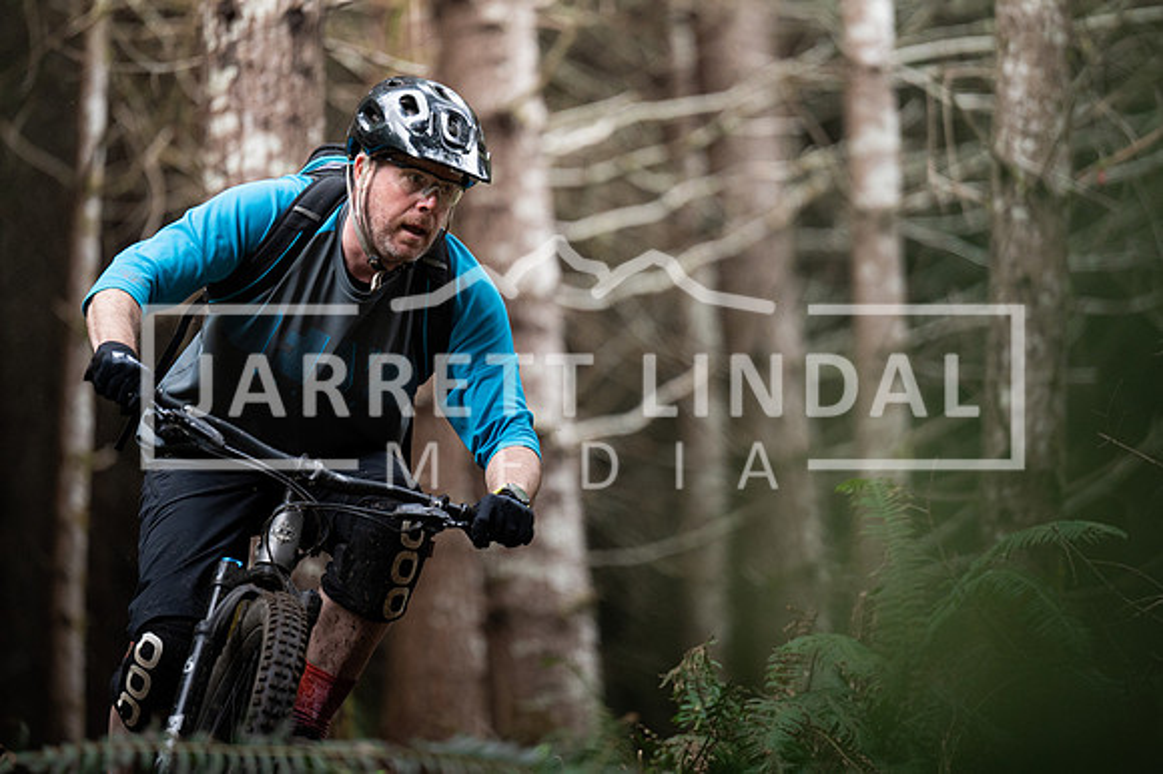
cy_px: 341
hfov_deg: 9.2
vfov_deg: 6.1
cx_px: 651
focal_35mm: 224
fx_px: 7228
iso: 2000
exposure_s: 1/800
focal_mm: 200
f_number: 2.8
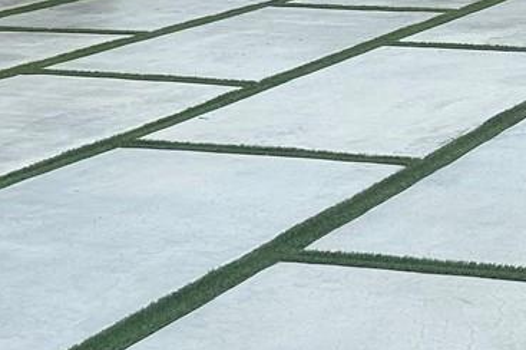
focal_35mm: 118
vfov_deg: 11.5
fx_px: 1723
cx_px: 549
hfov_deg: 16.9
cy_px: 22
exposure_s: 1/4831
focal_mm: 5.7
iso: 50
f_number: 1.5
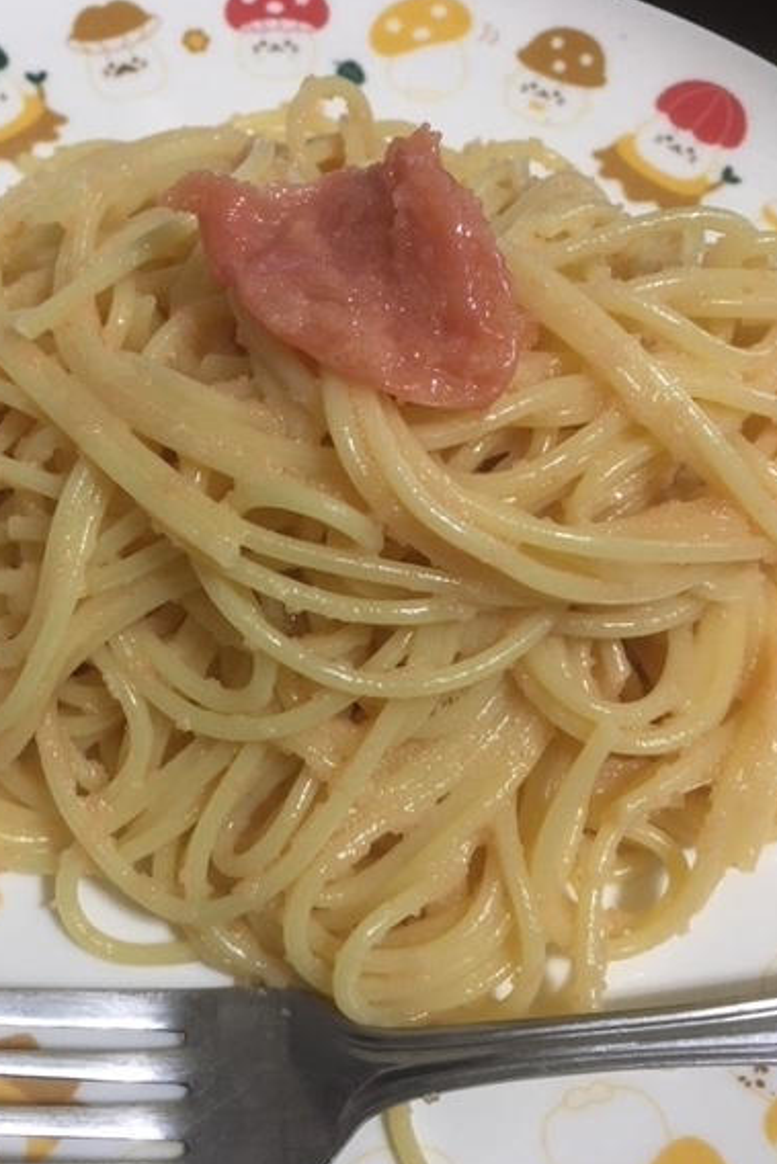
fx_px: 1100
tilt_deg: -62.6
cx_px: 299
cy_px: 631
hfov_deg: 38.7
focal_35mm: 34
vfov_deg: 55.7
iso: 160
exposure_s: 1/30
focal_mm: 4.15
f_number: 2.2
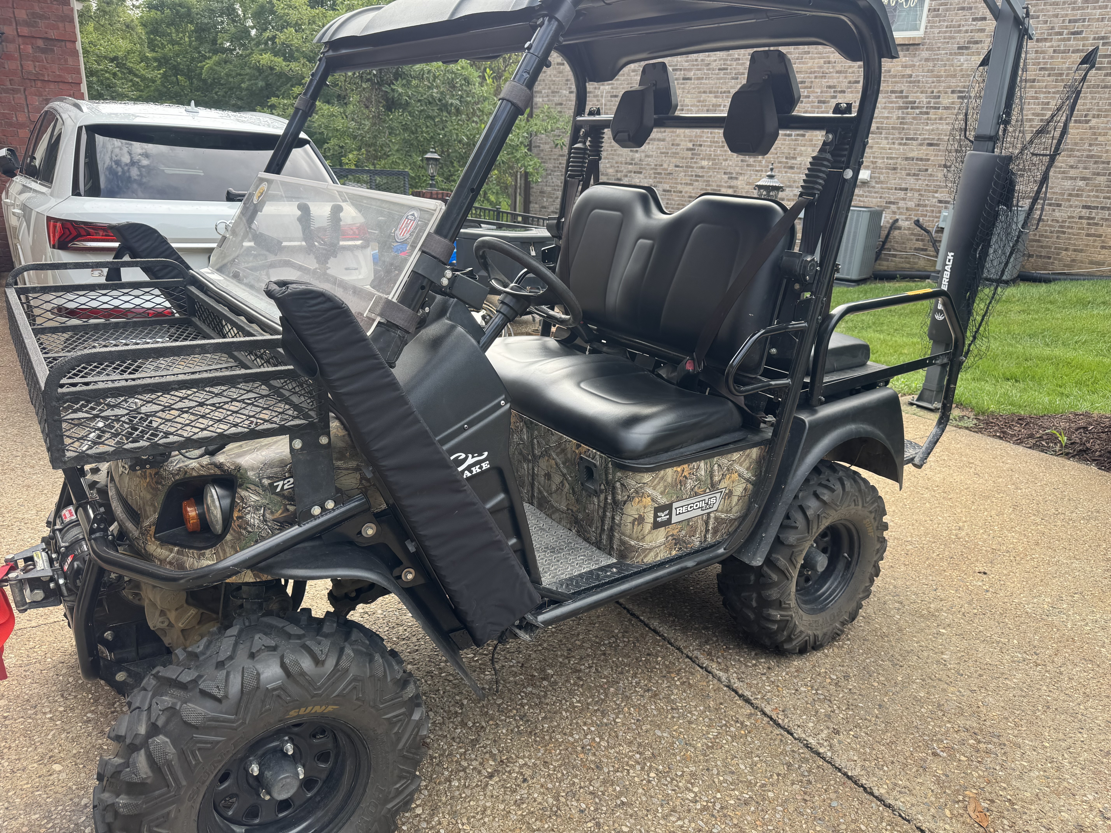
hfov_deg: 71.6
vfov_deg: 56.8
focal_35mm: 24
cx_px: 556
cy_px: 416
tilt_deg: -19.1
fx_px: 770
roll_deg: -2.8
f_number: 1.78
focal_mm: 6.76
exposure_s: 1/414
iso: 80
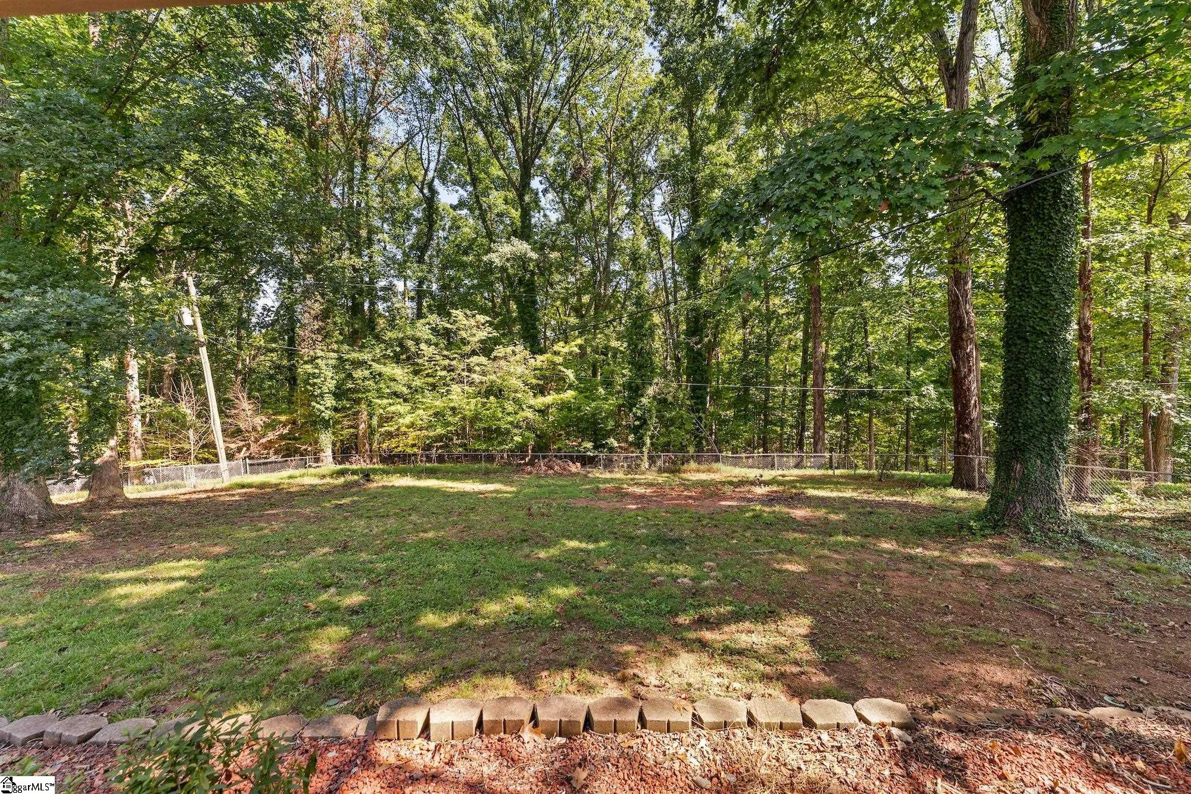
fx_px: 463
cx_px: 596
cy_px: 397
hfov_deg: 104.3
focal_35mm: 14
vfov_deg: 81.2
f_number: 5.6
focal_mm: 14
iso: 400
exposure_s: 1/160
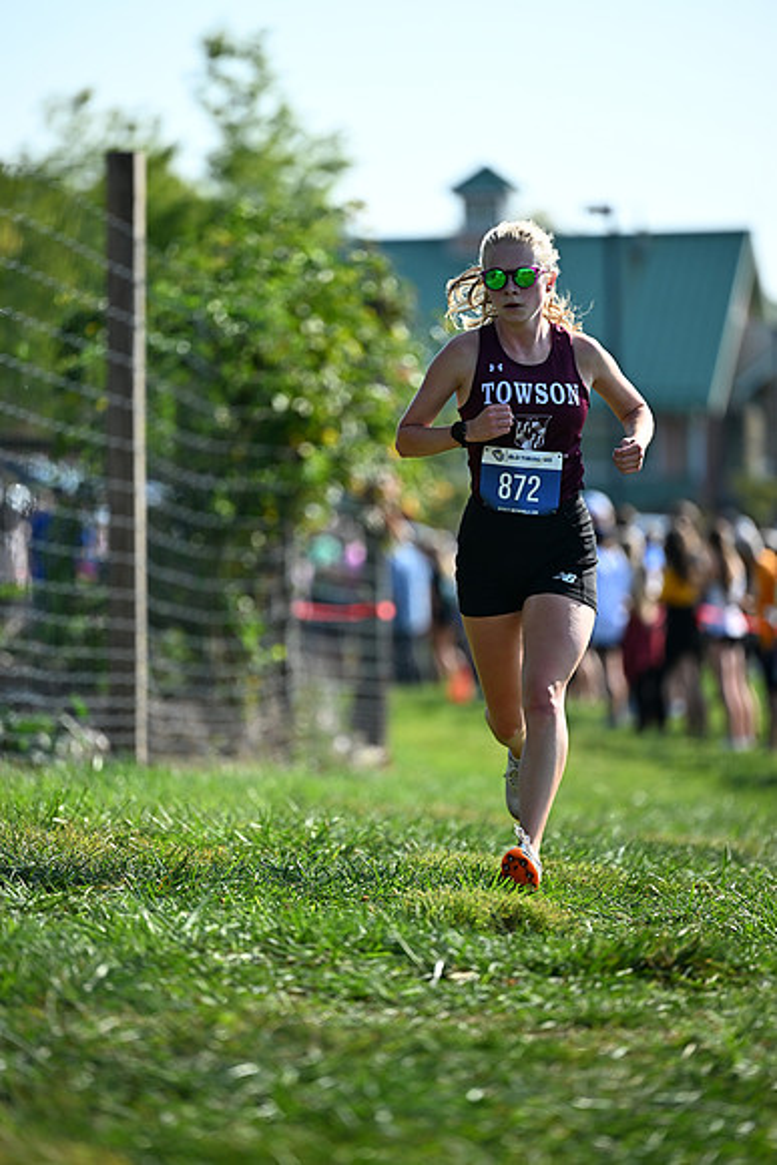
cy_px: 582
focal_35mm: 200
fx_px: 6471
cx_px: 388
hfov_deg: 6.9
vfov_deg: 10.3
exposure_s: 1/2500
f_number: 2.8
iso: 320
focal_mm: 200
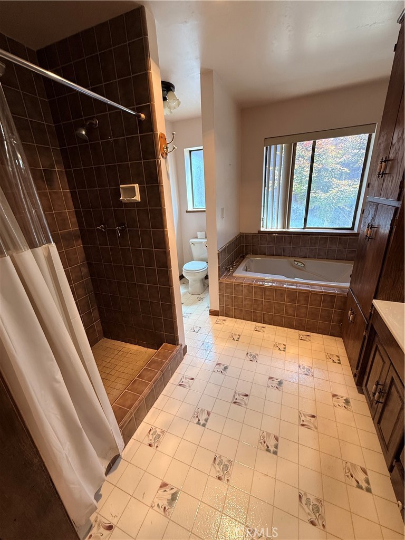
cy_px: 270
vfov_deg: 102.1
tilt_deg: -19.7
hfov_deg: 85.7
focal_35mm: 14
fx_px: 218
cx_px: 202
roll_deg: +2.9
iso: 125
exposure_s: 1/120
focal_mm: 2.22
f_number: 2.2
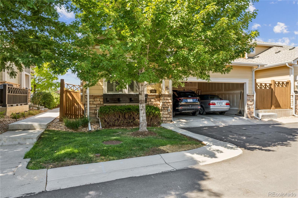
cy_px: 99
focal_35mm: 24
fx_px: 199
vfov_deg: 53.1
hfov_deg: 73.8
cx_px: 149
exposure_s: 1/5
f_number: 22
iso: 125
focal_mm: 24
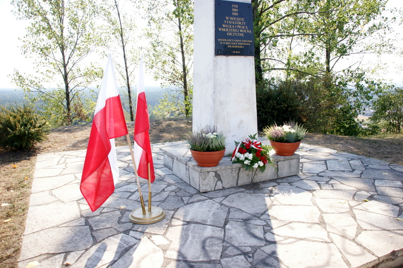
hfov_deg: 67.4
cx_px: 202
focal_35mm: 27
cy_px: 134
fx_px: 302
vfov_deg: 47.9
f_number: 5.6
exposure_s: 1/160
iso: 100
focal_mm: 18
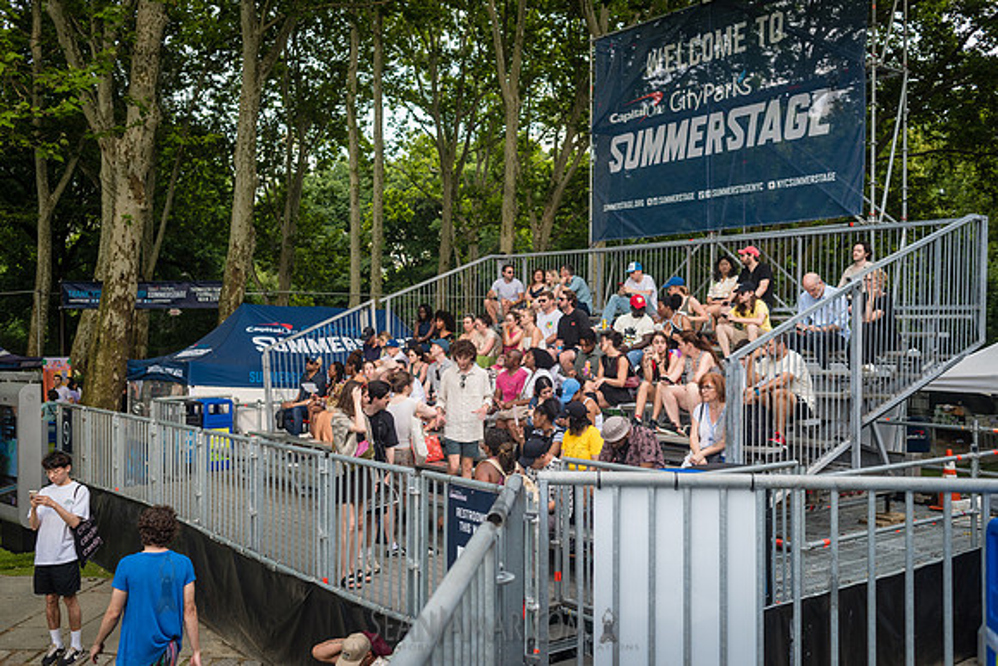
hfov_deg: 54.4
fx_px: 970
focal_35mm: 35
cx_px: 499
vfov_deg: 37.9
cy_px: 333
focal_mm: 35
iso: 400
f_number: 3.5
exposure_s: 1/800
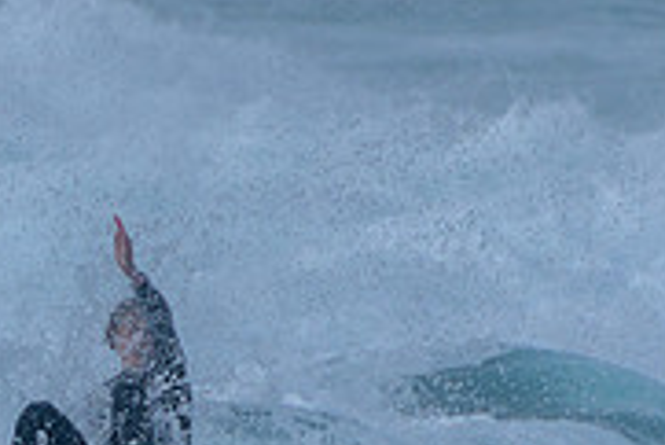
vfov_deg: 0.8
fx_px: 32666
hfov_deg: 1.2
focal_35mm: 1767
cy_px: 597
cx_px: -89
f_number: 10
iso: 500
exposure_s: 1/2000
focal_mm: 400
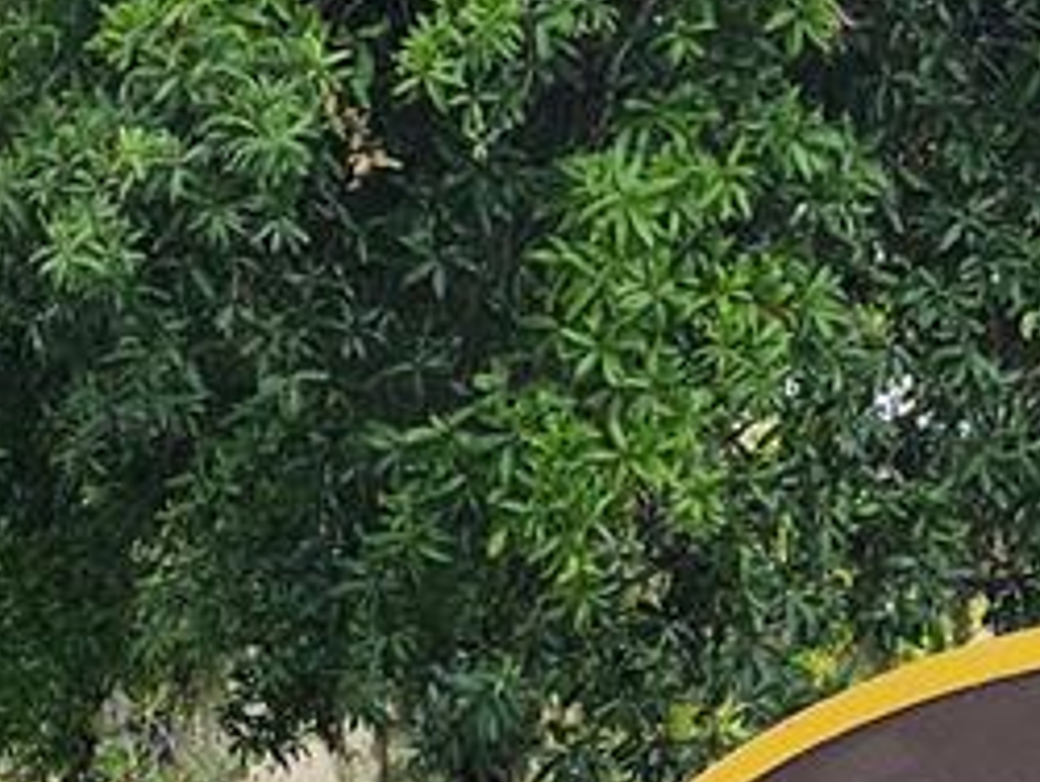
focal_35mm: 147
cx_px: 1385
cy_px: 204
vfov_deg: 10.1
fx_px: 4421
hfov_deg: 12.9
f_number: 1.7
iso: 10
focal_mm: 6.3
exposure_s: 1/684
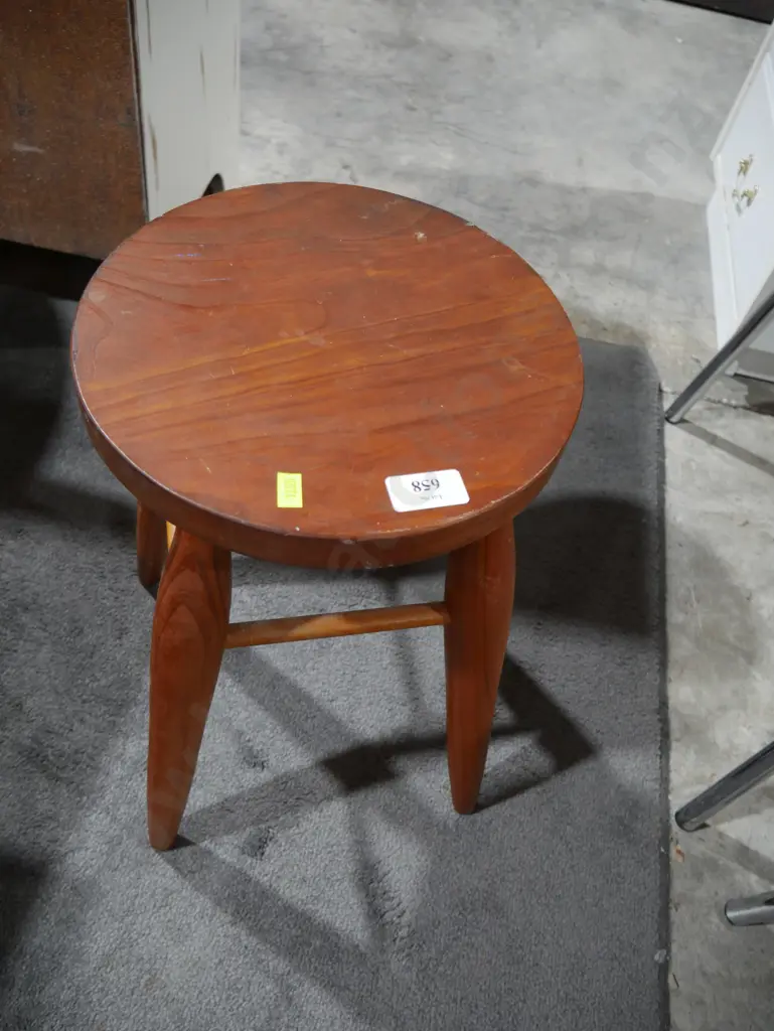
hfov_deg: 49.8
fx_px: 834
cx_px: 387
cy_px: 516
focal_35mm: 28
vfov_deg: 63.4
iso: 500
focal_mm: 14
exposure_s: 1/60
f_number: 3.5
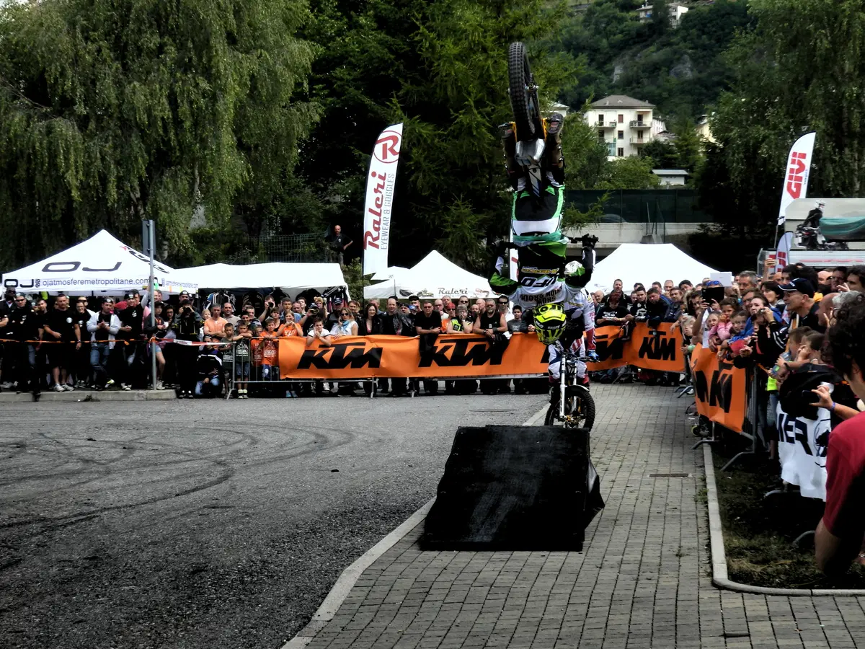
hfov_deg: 29.4
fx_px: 1649
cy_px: 324
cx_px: 432
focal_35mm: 66
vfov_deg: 22.3
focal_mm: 11.9
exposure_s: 1/400
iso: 80
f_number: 4.4
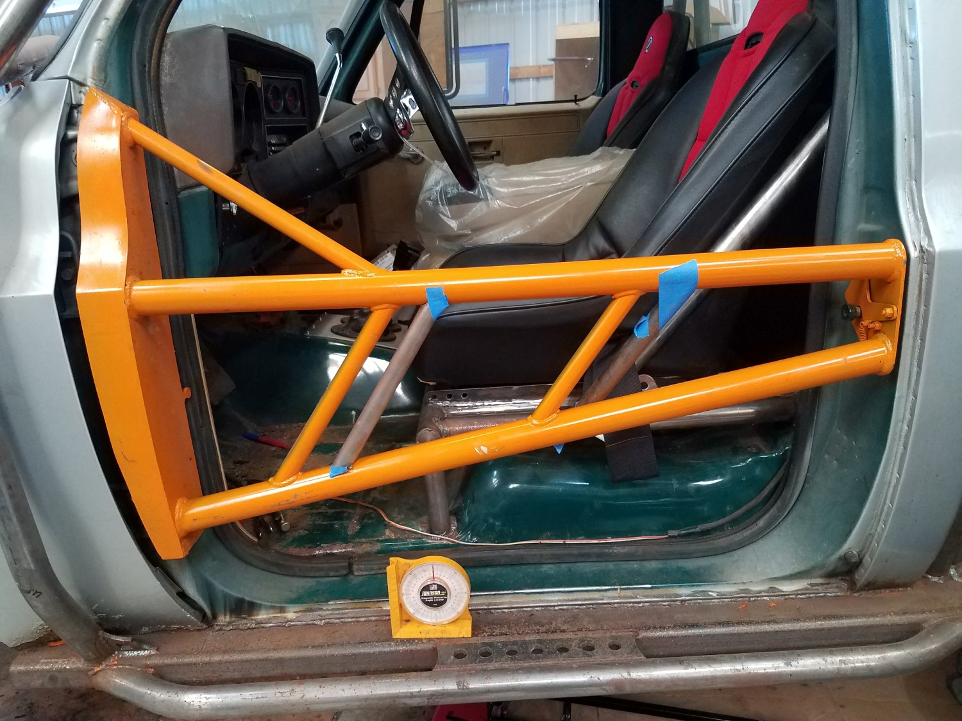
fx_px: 723
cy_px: 360
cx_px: 481
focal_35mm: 26
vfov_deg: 53.1
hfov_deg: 67.3
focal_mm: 4.2
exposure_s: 1/40
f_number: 1.7
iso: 160
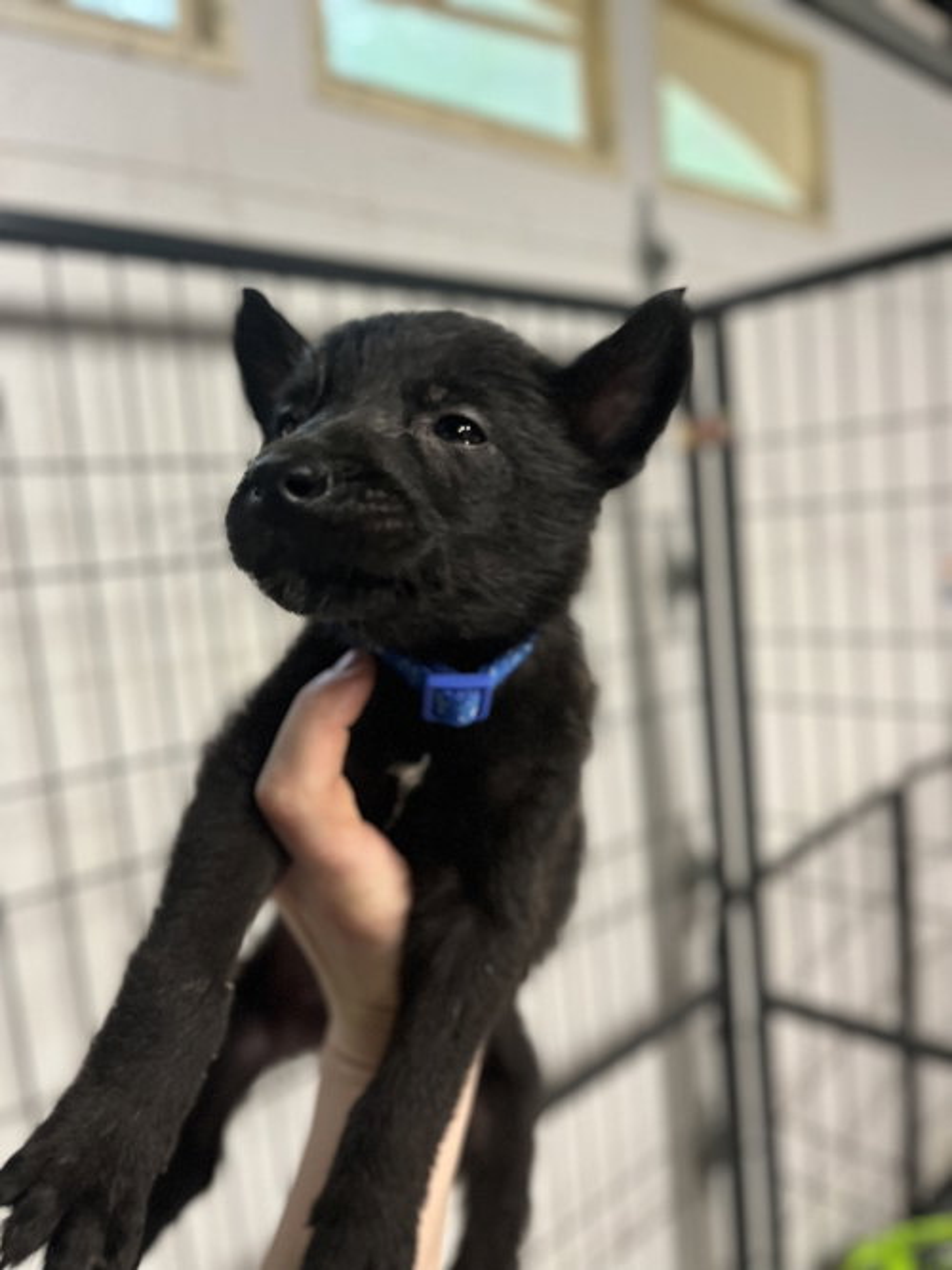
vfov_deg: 67.3
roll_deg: +5.8
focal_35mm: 26
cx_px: 476
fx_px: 954
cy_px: 635
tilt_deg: -7.3
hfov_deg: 53.0
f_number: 1.6
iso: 500
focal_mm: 5.1
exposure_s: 1/60
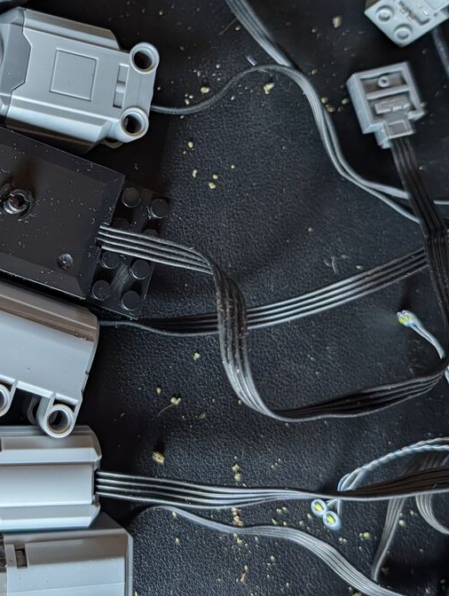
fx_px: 863
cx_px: 74
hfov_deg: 28.4
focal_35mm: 50
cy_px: 245
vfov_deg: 38.0
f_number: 1.68
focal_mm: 6.9
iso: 446
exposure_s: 1/201
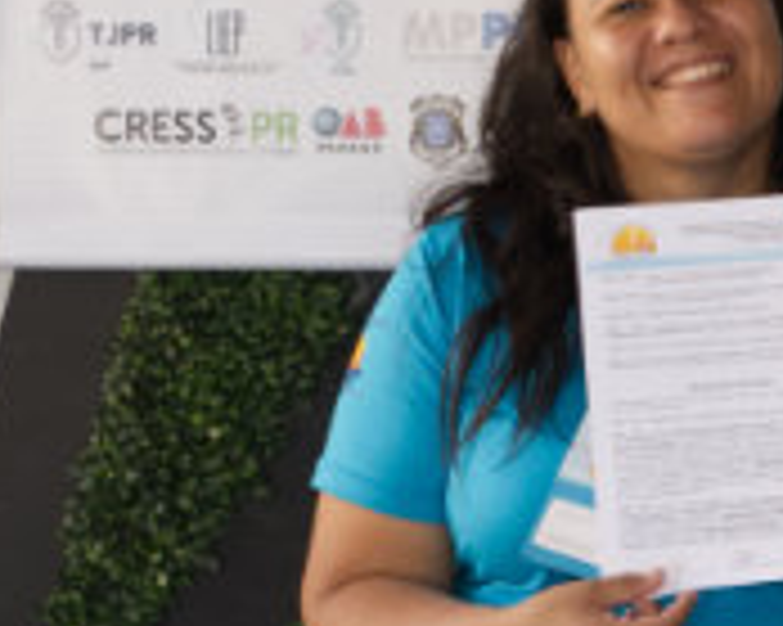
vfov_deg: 6.8
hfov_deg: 8.3
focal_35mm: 227
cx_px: 1274
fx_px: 5257
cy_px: 696
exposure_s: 1/80
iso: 500
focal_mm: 35
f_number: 5.6
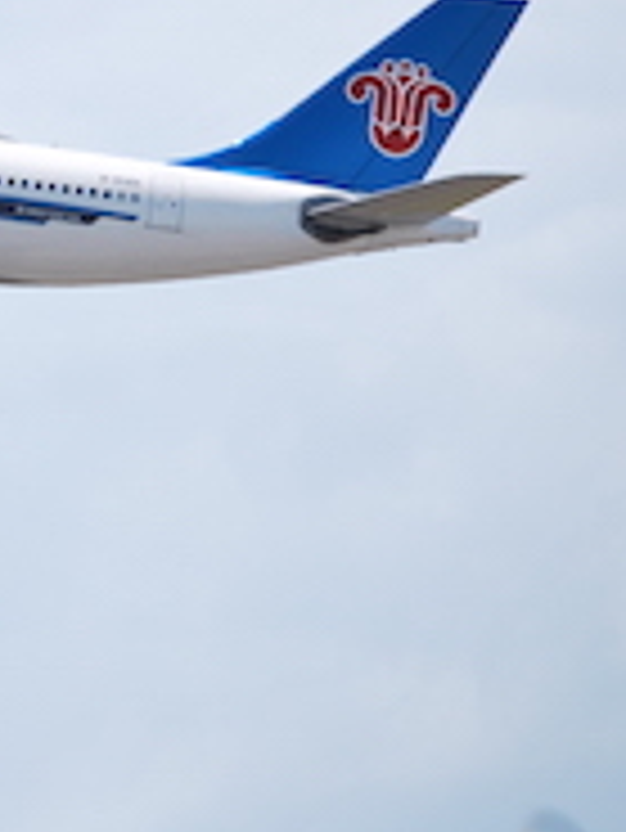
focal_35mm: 468
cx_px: -338
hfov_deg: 3.2
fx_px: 11272
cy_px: 106
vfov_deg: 4.2
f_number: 7.1
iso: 100
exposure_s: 1/800
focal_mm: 120
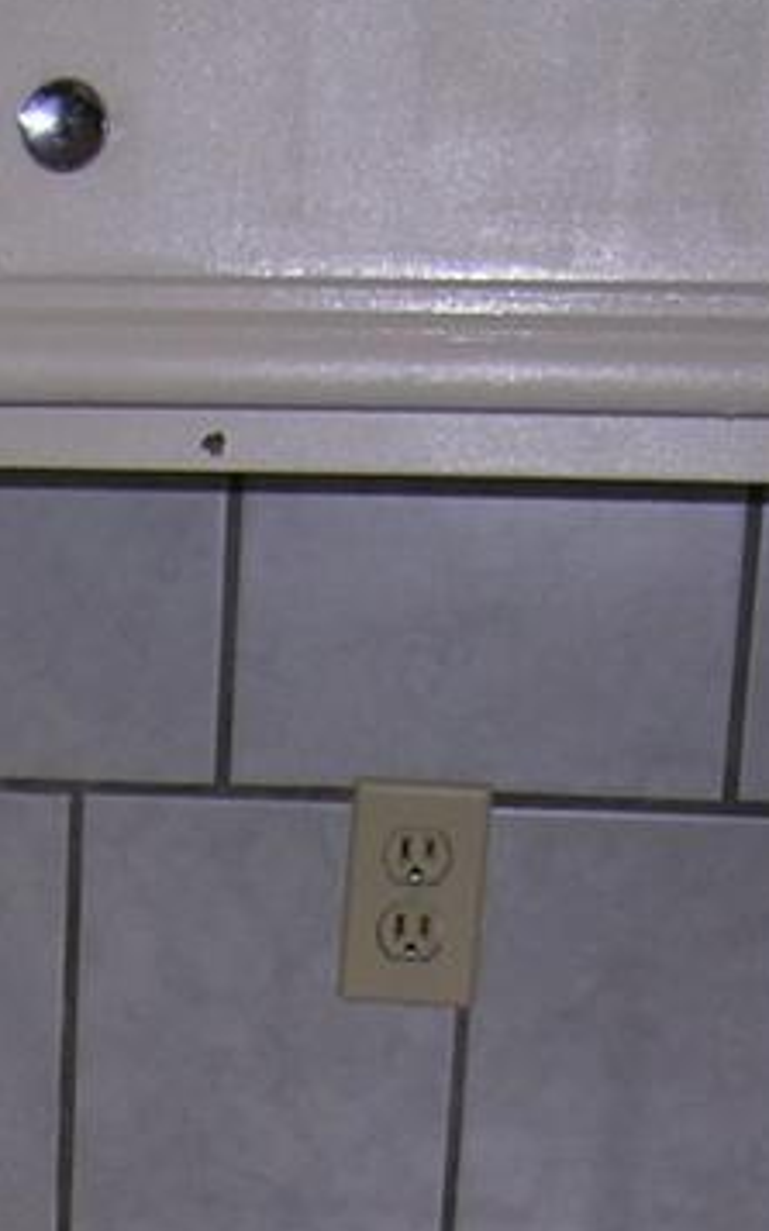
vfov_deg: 17.8
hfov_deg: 11.9
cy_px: 1748
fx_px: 3589
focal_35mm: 107
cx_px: -238
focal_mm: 6.1
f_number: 2.6
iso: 50
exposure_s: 1/60.1
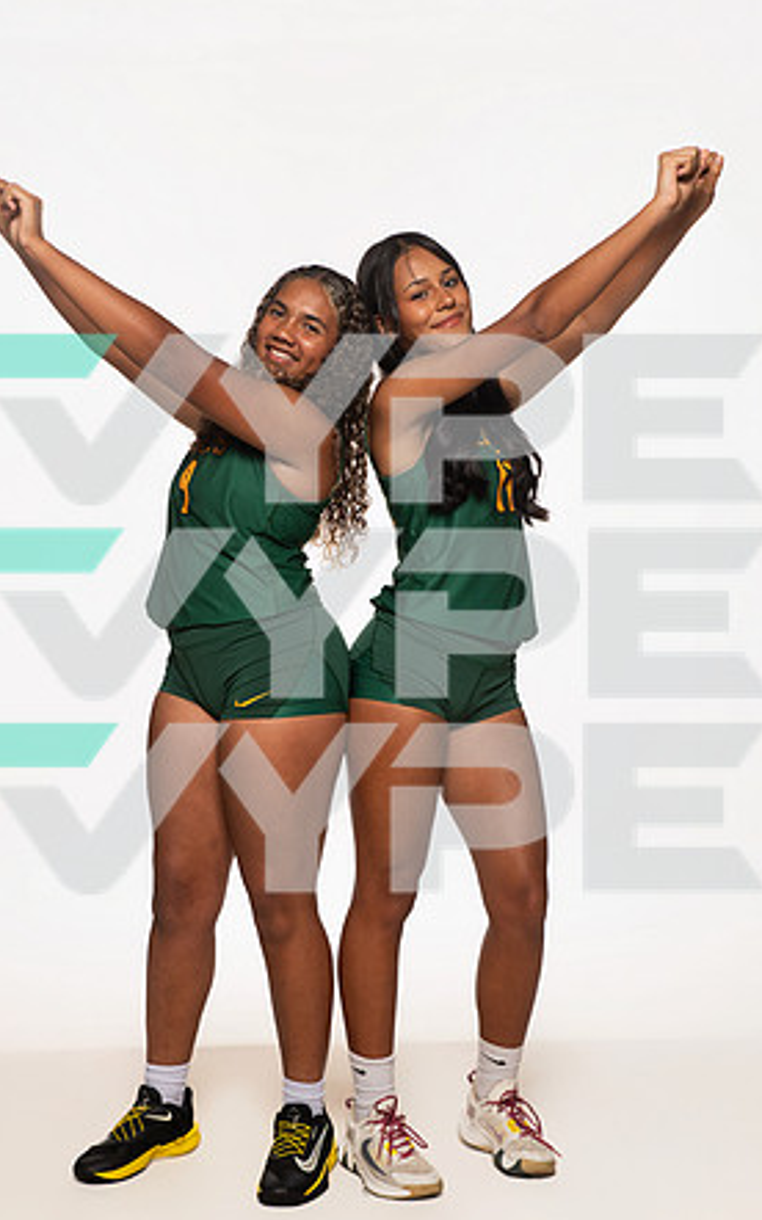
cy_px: 616
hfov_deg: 24.0
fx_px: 1795
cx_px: 364
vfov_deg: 37.5
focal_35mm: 54
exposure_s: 1/320
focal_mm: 52
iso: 800
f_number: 7.1
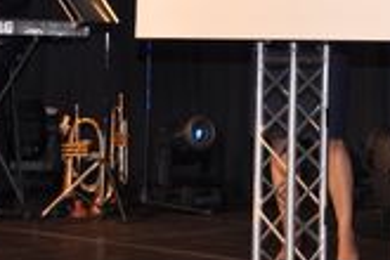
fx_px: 1614
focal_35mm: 149
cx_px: 343
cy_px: -95
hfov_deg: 13.7
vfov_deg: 9.0
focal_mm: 32
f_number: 4.2
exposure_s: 1/60
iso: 200
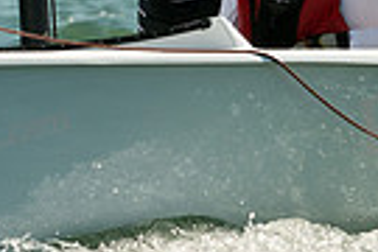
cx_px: 327
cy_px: -78
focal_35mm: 1299
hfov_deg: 1.6
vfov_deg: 1.1
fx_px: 13638
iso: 400
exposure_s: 1/1600
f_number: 8
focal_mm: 260
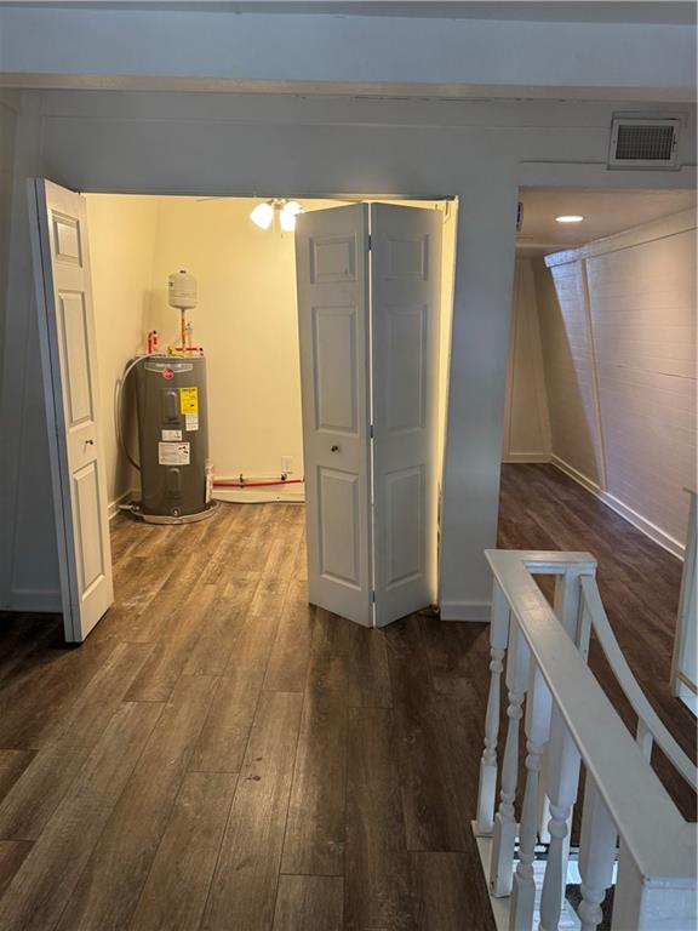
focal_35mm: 24
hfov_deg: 56.8
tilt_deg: -13.0
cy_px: 466
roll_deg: -0.1
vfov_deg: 71.6
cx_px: 349
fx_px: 645
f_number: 1.78
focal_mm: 6.76
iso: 250
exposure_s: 1/60
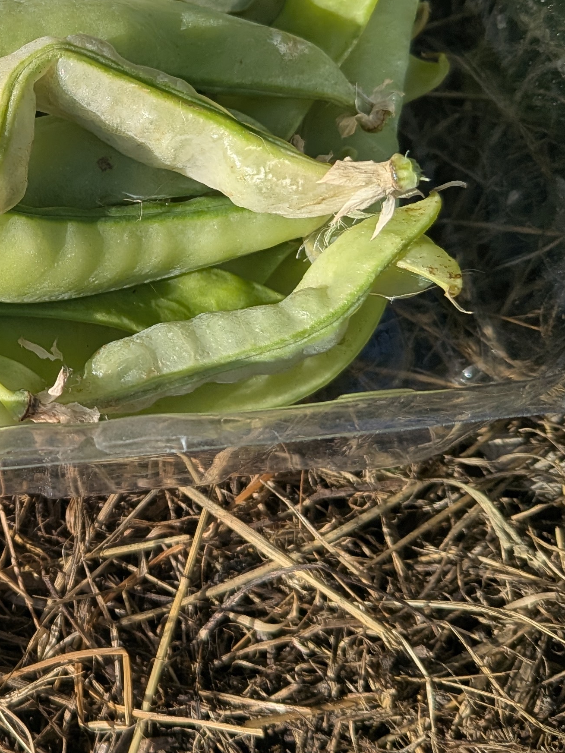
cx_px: -56
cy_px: 235
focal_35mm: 55
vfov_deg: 34.5
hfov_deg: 24.7
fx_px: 1197
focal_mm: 4.53
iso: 28
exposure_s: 1/1350
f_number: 1.7
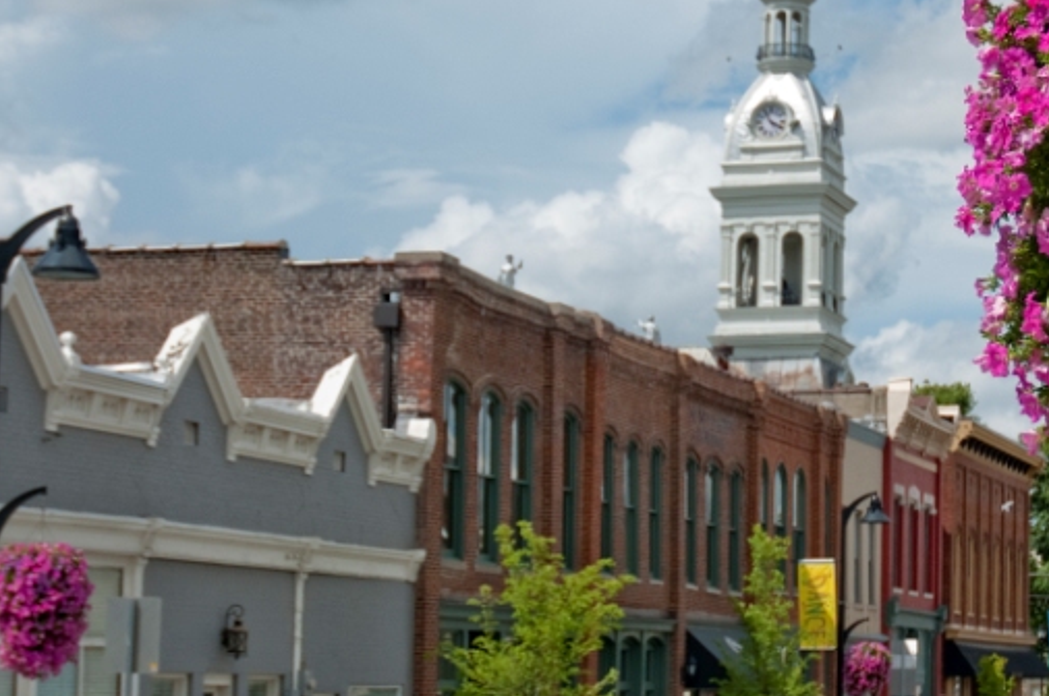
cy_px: 385
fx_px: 2736
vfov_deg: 14.5
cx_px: 742
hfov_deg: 21.6
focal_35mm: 94
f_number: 4
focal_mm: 31
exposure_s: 1/1250
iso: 100
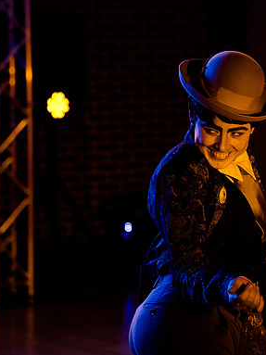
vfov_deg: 9.9
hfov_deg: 7.4
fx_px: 2050
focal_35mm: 200
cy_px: 158
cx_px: 202
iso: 2500
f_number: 4
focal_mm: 120
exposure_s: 1/250
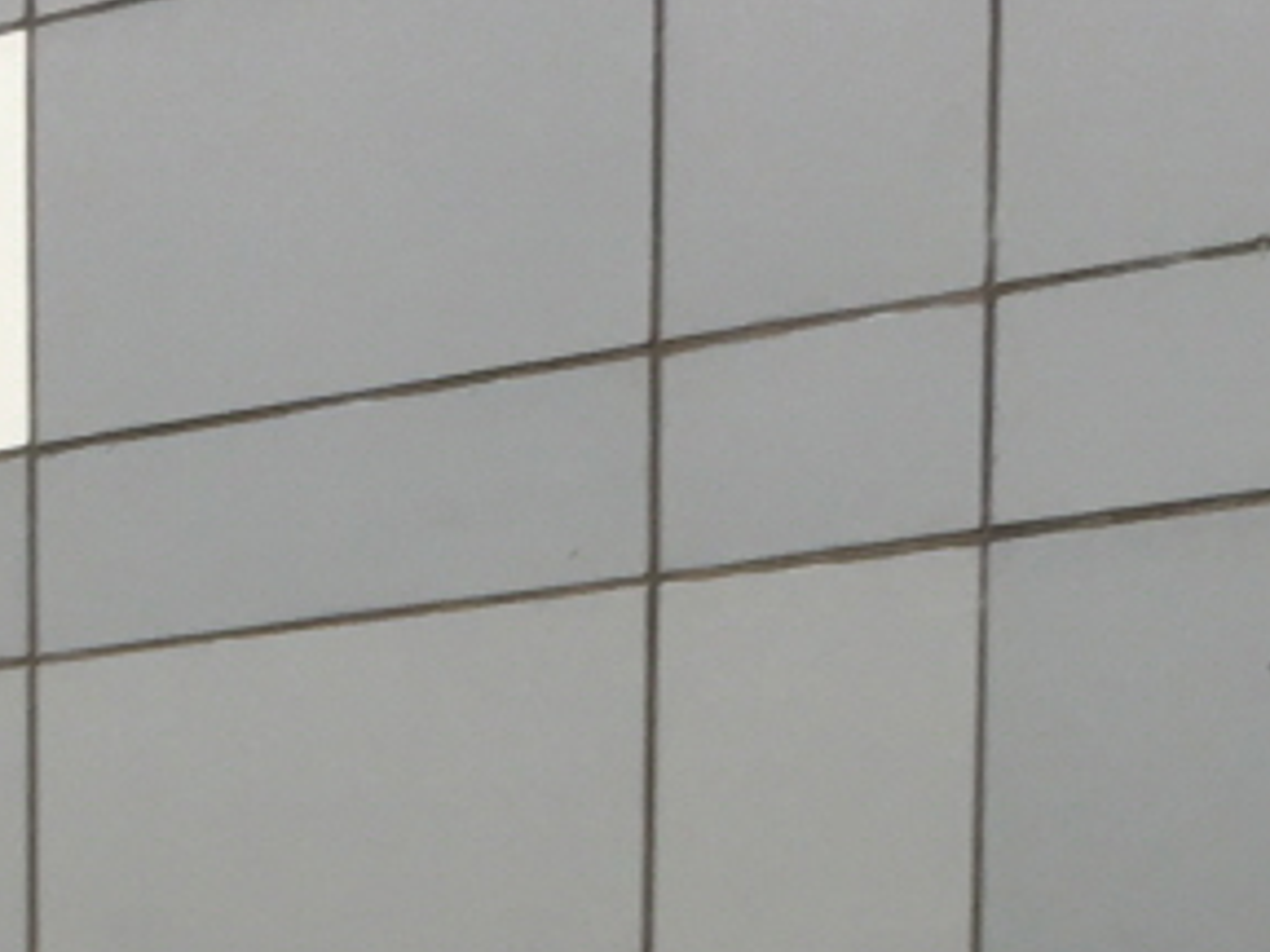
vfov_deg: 8.9
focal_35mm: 151
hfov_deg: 13.1
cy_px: 2224
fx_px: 5540
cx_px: 569
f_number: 2.2
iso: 32
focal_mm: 4.15
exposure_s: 1/120
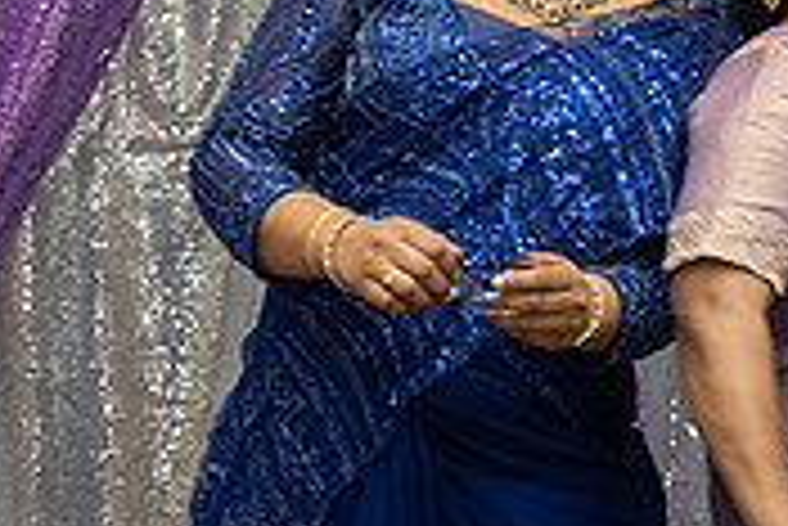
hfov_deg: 10.8
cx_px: 666
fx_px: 4162
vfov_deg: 7.2
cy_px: 259
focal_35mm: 190
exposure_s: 1/160
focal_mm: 57
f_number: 4.5
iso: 1000
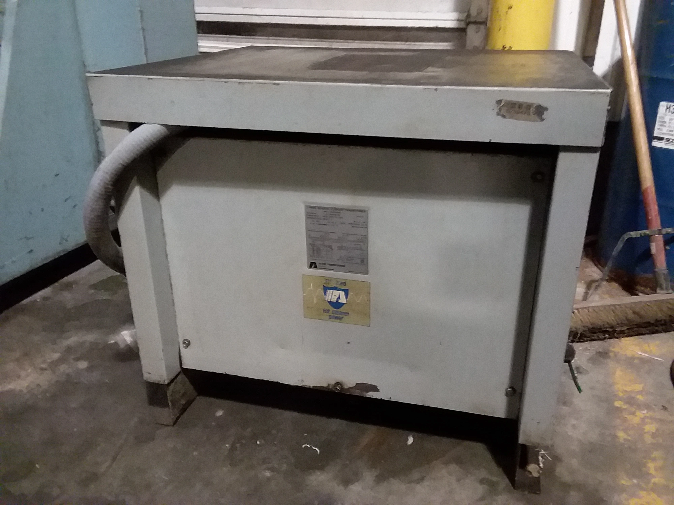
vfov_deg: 48.2
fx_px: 565
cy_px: 252
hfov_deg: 61.7
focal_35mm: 29
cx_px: 337
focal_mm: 2.47
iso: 320
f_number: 1.9
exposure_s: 1/17
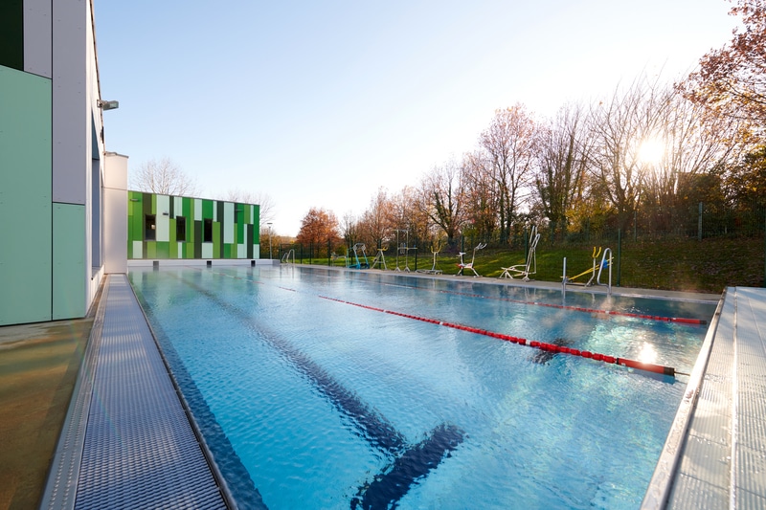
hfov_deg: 104.3
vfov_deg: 81.2
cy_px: 255
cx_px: 383
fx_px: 298
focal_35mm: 14
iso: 400
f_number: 7.1
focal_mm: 14
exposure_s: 1/400
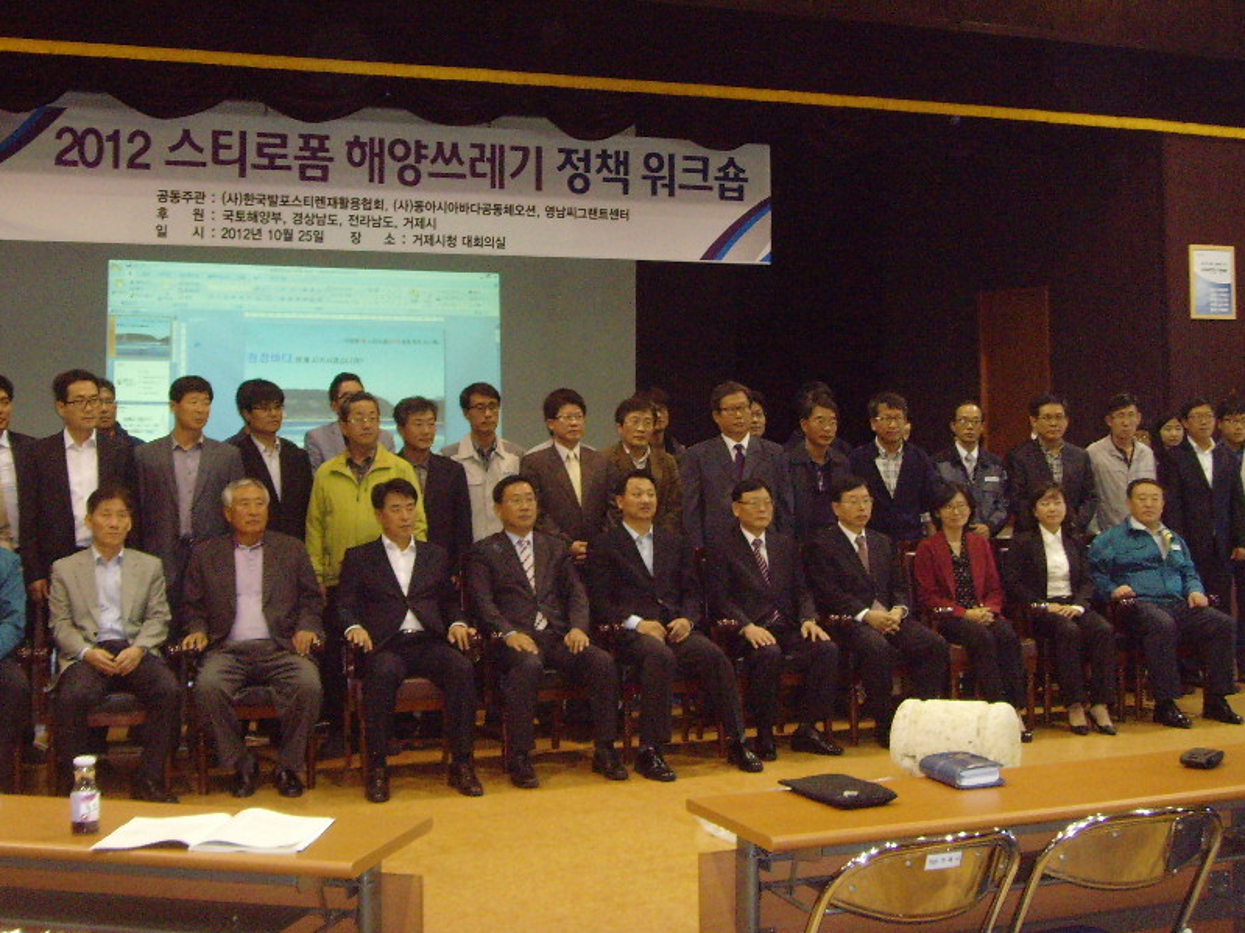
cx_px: 623
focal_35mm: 50
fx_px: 1798
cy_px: 364
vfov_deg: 29.0
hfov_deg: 38.2
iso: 400
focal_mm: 6.6
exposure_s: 1/45
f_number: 3.5
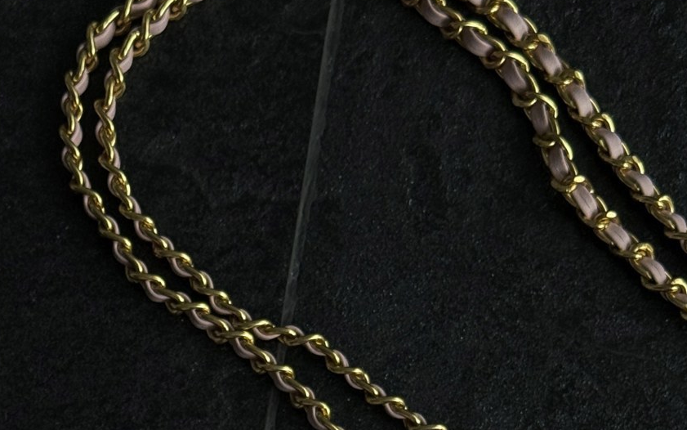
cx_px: 225
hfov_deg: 17.2
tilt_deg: -85.7
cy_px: 727
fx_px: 2266
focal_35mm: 121
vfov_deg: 10.3
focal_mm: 6.76
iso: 64
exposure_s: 1/339
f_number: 1.78
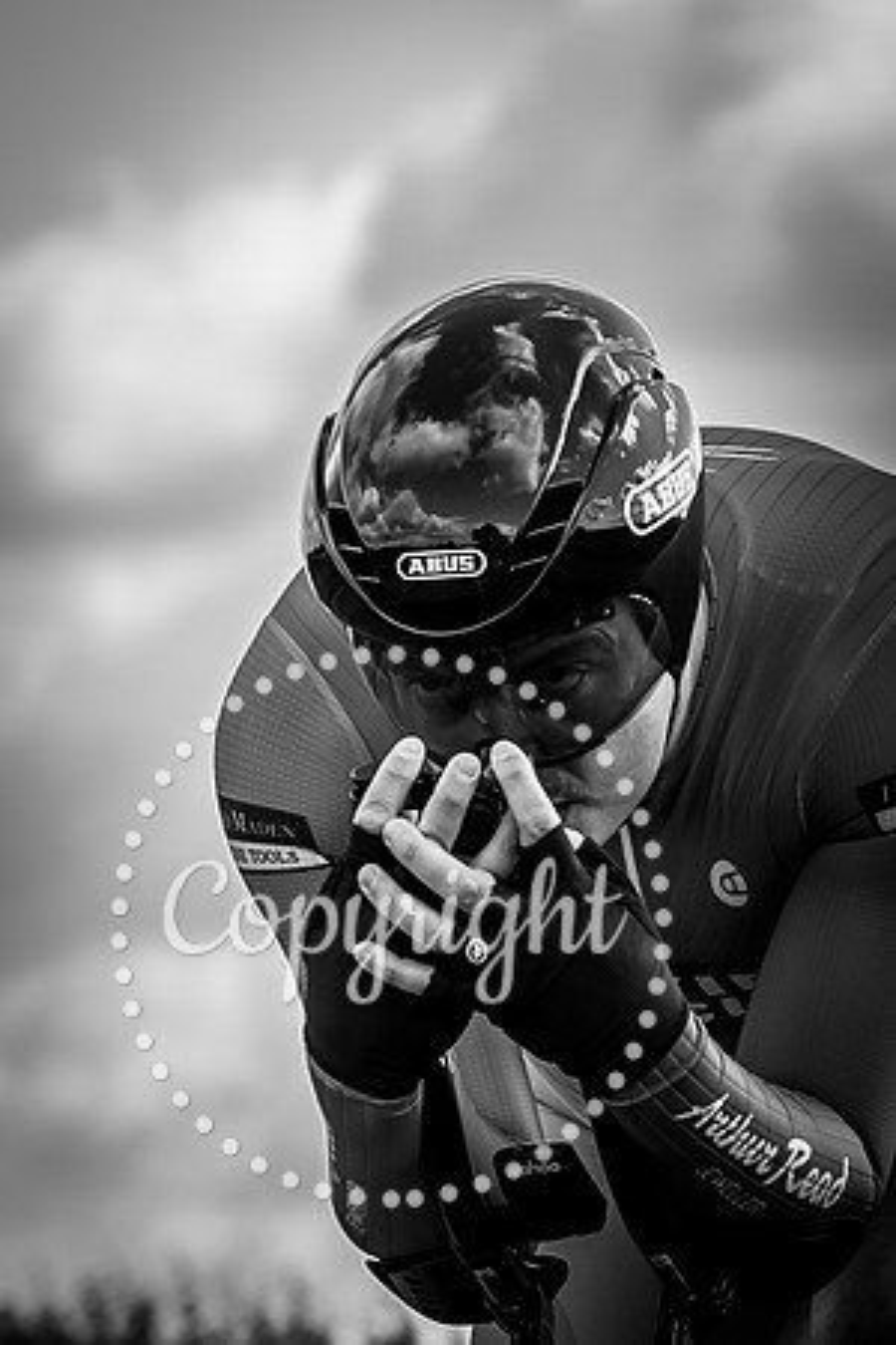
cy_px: 1495
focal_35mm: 346
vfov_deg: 5.9
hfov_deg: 4.0
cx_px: 506
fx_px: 12921
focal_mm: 76
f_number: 3.5
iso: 100
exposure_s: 1/1000
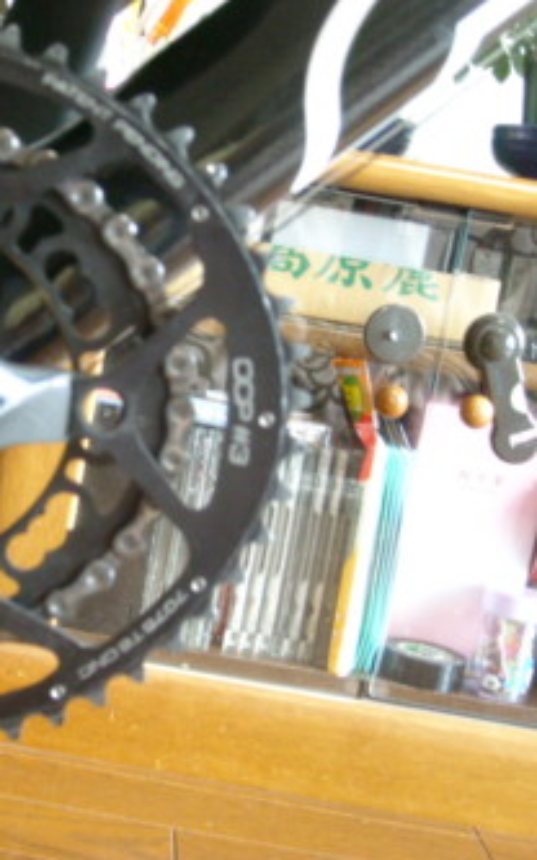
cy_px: 431
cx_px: -39
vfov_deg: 32.5
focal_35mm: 63
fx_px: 1476
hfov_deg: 19.8
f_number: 3.1
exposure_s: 1/15
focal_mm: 7.1
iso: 400
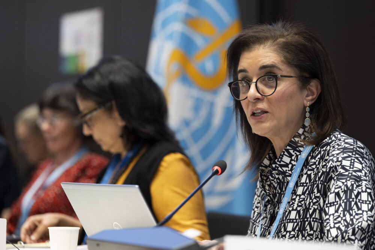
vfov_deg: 10.2
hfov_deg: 15.2
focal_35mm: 135
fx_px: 1406
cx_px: 188
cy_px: 125
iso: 1600
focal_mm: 135
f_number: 3.5
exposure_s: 1/160
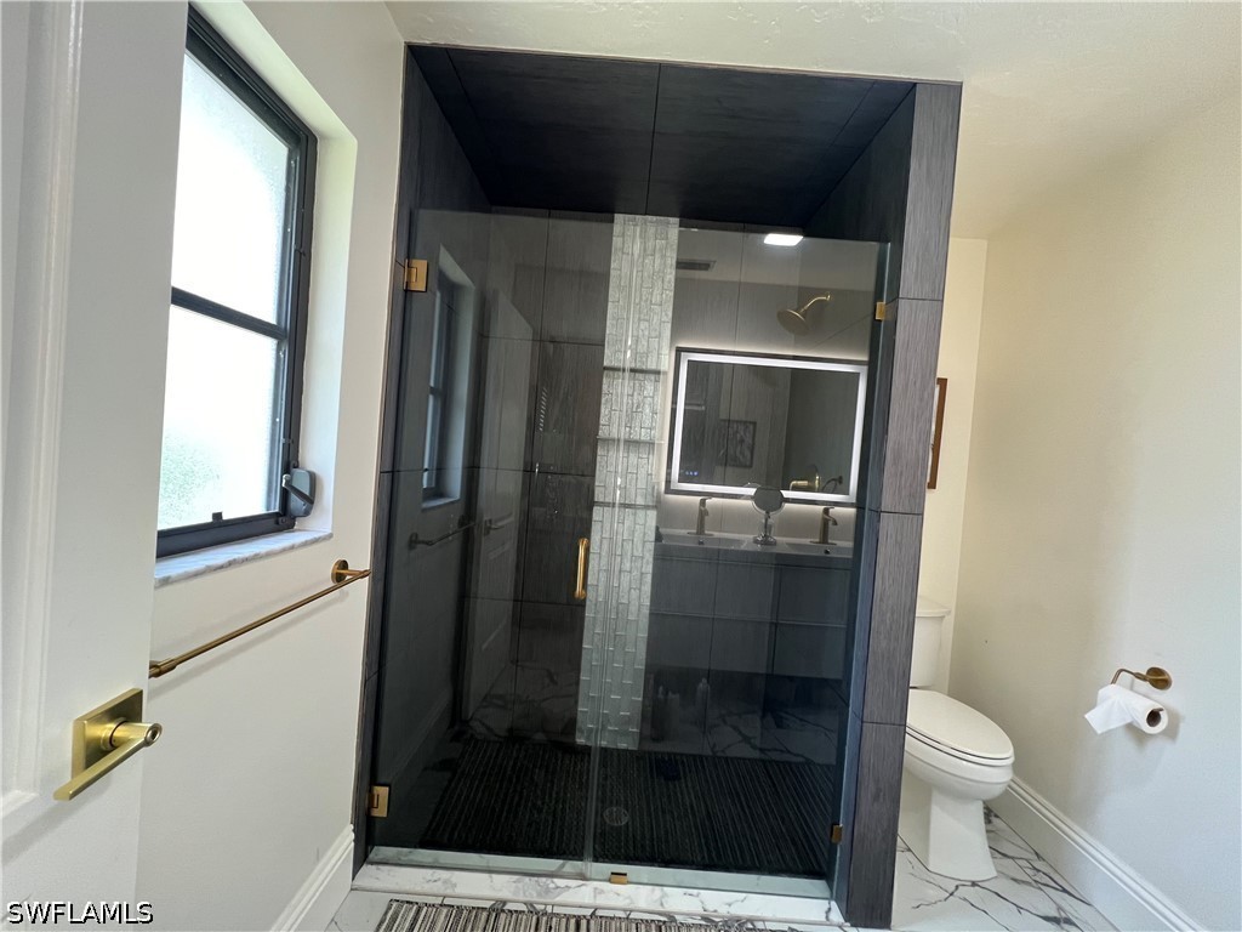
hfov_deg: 106.2
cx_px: 621
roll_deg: -4.5
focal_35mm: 13
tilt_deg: -2.2
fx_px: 466
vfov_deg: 89.9
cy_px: 466
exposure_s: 1/77
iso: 250
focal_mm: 1.57
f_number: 1.8
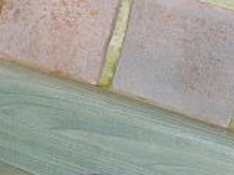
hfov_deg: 12.1
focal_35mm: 131
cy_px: 322
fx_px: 885
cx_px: -324
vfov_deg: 10.6
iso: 100
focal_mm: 4.6
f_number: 2.8
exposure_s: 1/60
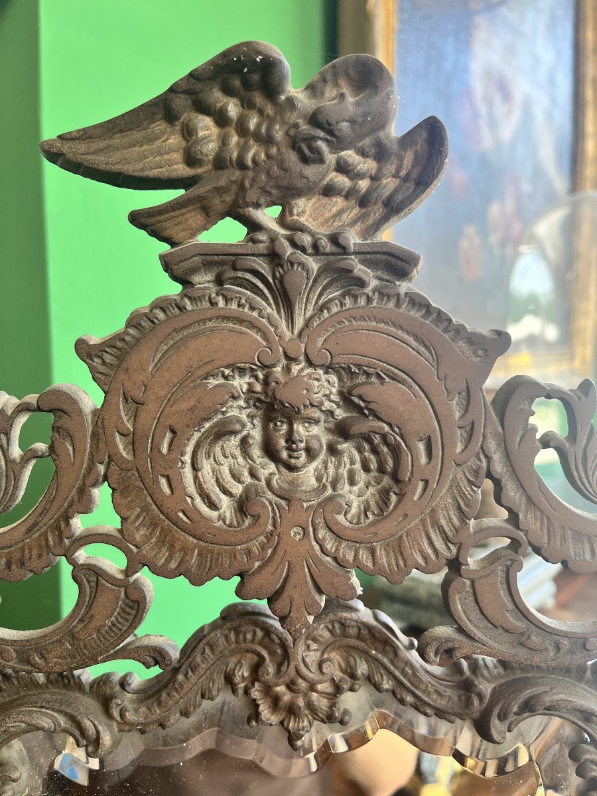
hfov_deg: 53.1
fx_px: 598
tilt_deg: -4.4
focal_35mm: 26
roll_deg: +1.2
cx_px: 298
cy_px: 398
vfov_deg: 67.3
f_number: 1.6
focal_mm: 5.1
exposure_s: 1/121
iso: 80
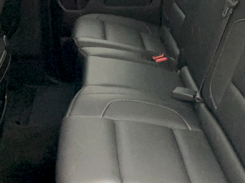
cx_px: 196
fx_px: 368
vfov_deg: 28.0
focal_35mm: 52
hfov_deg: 35.6
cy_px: 77
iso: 320
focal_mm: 3
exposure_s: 1/60
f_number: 1.8
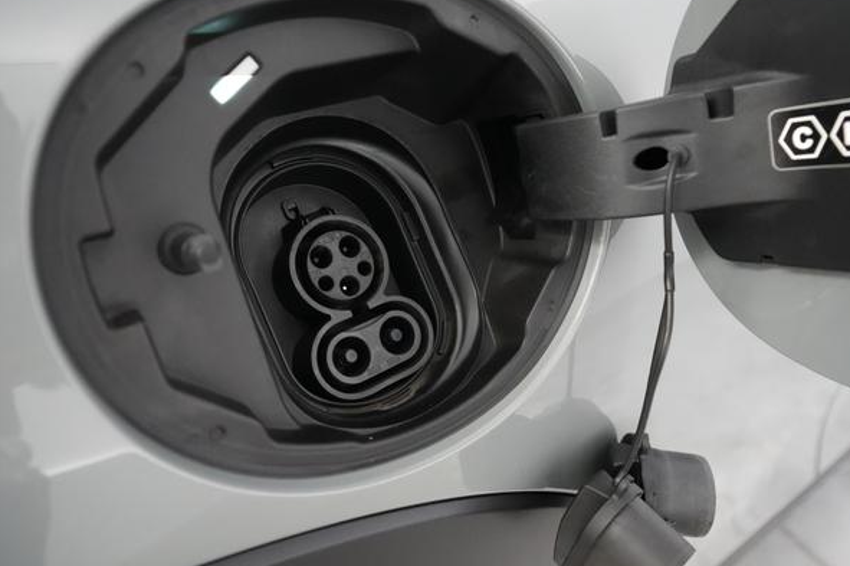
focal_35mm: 26
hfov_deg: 69.4
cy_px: 285
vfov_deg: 49.5
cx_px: 434
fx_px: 613
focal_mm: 24
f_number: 4.5
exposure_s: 1/125
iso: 12800
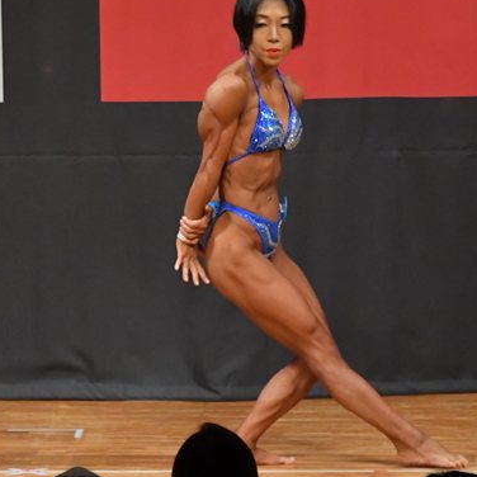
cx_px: 58
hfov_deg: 3.3
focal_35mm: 525
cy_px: 228
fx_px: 8185
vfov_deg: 3.3
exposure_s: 1/400
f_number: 5.6
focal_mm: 200
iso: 7200
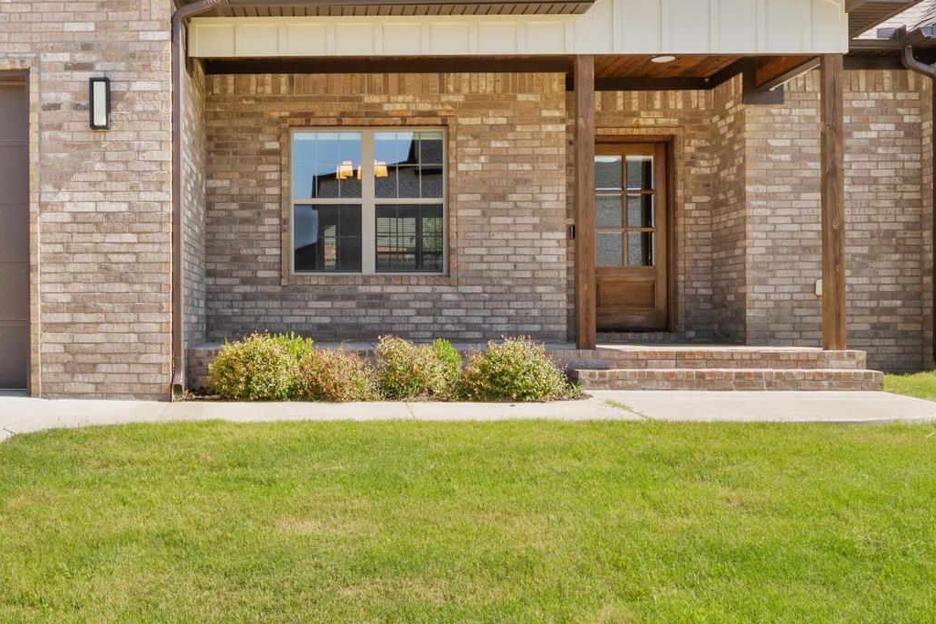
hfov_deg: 42.7
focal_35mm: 45
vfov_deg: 29.8
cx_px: 255
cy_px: 197
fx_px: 1163
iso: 200
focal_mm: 12.2
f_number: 9
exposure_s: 1/80
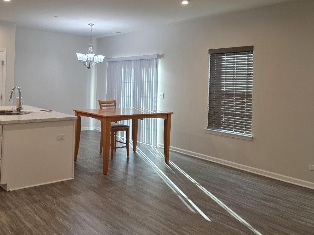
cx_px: 111
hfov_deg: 54.5
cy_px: 82
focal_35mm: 33
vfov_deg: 42.5
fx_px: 299
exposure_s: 1/120
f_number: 1.7
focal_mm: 6.3
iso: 125
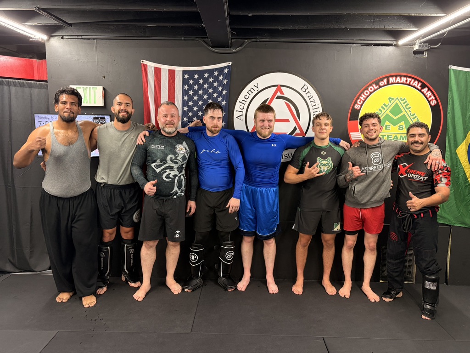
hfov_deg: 67.3
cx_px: 235
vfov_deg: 53.1
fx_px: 353
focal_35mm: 26
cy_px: 176
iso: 125
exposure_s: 1/60
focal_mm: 5.96
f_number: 1.6
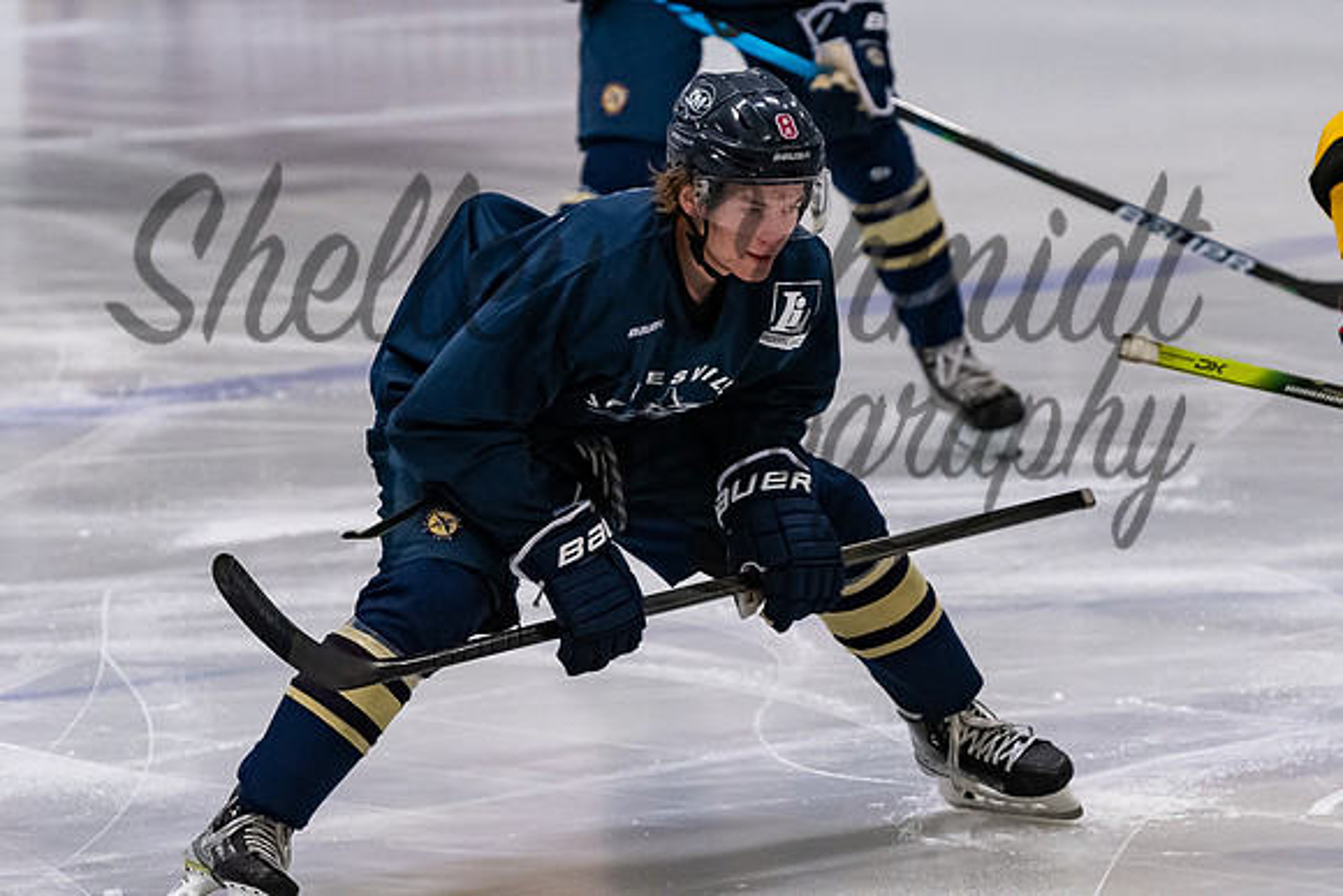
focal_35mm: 359
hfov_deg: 5.7
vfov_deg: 3.8
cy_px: 284
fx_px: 13384
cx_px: 659
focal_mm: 175
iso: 2500
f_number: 3.5
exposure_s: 1/800
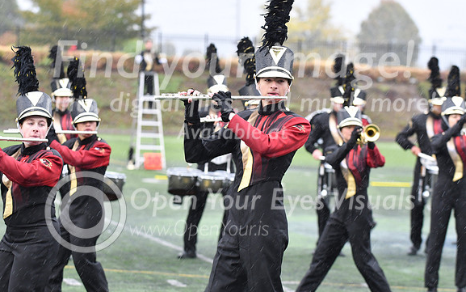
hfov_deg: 12.4
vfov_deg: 7.8
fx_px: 2147
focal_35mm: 169
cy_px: 145
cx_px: 233
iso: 1000
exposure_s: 1/320
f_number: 4
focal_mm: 110
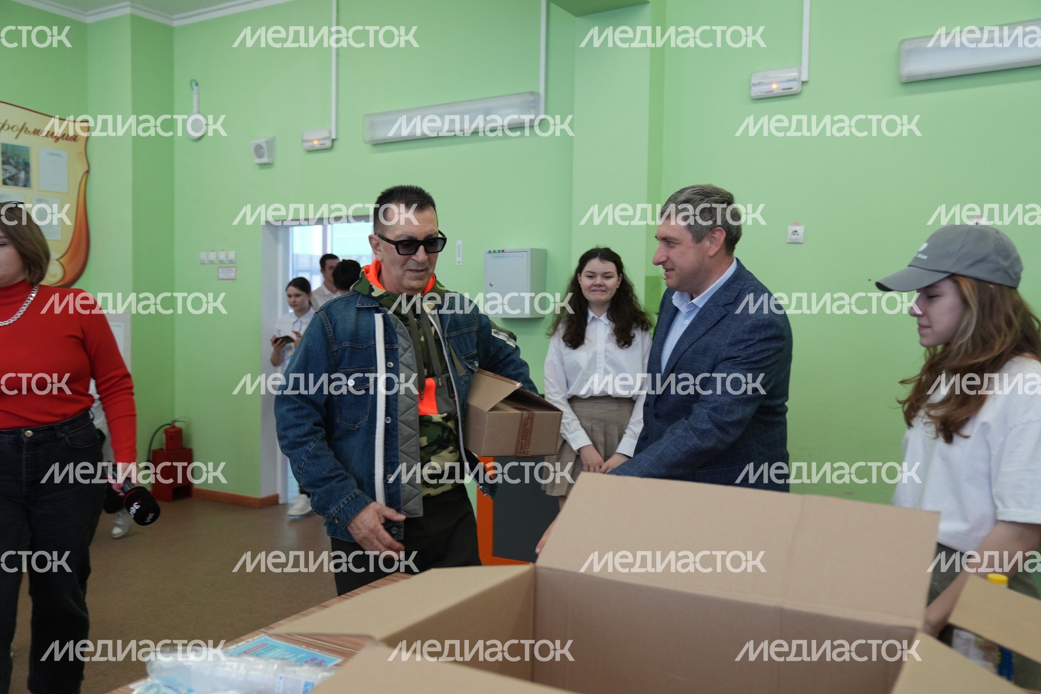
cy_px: 347
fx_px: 925
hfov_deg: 58.7
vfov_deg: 41.1
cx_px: 520
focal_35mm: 32
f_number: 3.2
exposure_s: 1/250
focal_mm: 32
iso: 1250
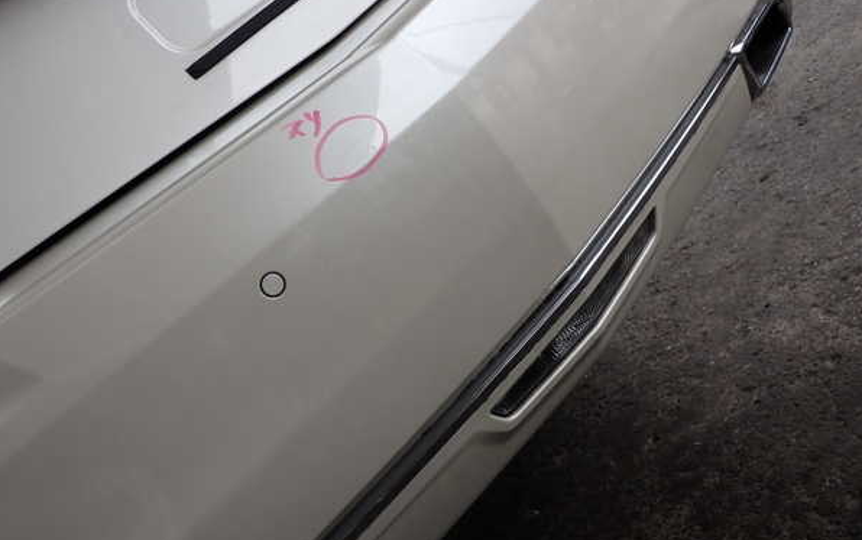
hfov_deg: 59.6
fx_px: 752
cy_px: 272
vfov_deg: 39.5
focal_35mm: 32
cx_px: 431
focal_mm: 5.4
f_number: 3.2
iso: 100
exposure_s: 1/125
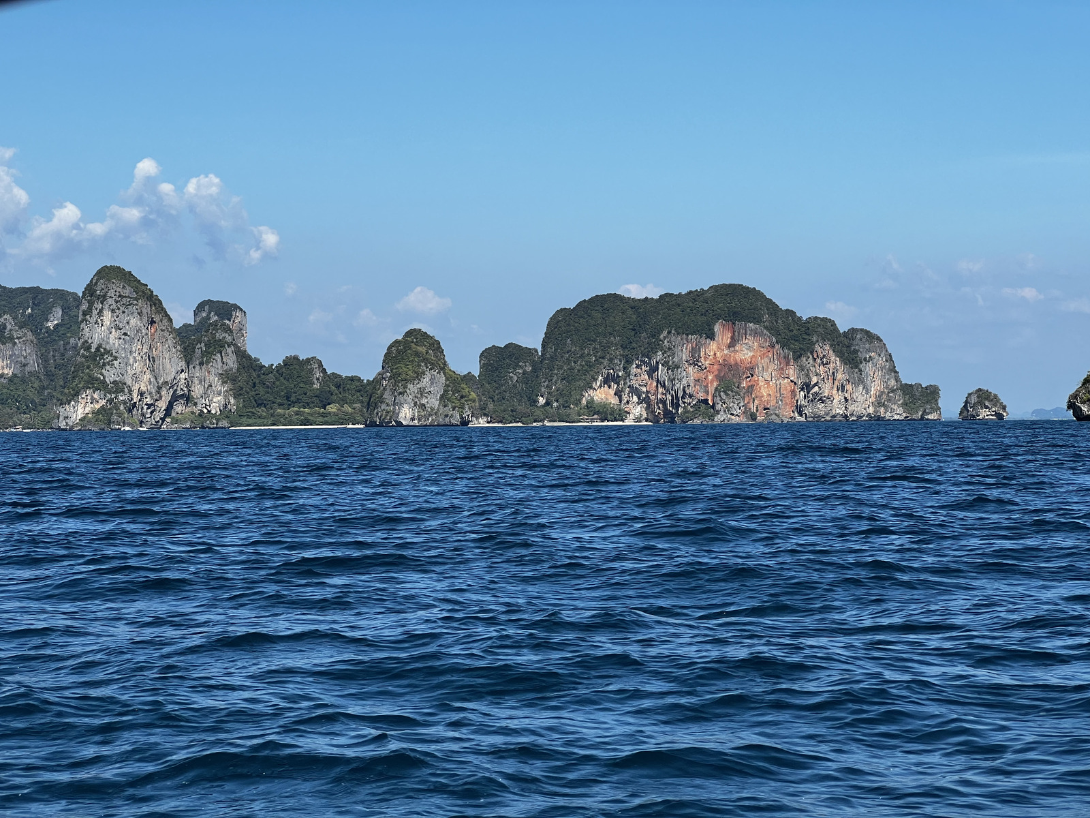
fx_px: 2425
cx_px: 545
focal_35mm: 77
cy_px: 409
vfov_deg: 19.1
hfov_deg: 25.3
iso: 32
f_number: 2.8
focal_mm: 9
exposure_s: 1/943
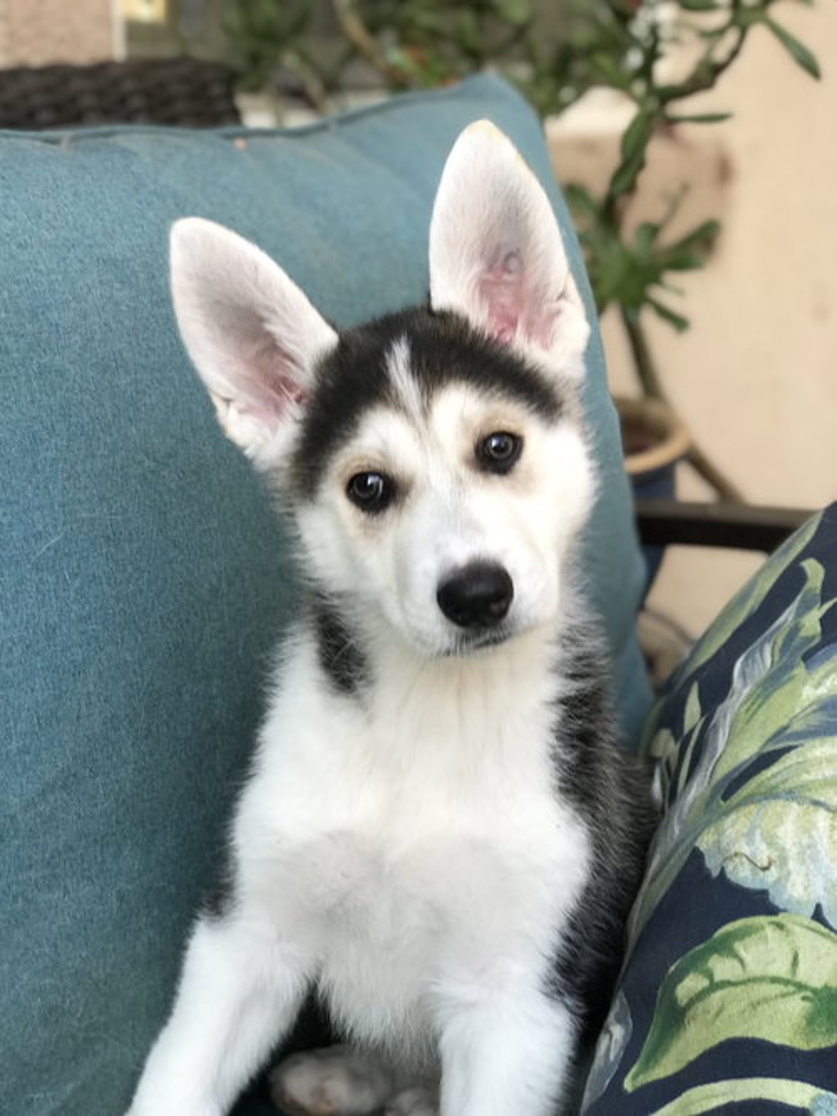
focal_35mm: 57
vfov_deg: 33.8
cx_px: 418
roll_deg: +0.4
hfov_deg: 25.7
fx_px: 1838
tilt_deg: -15.5
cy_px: 558
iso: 50
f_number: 2.8
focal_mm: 6.6
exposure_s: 1/60
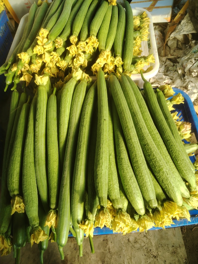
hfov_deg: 53.1
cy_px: 132
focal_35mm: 26
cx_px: 99
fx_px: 198
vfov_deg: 67.3
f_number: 1.8
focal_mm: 4.25
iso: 146
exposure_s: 1/100
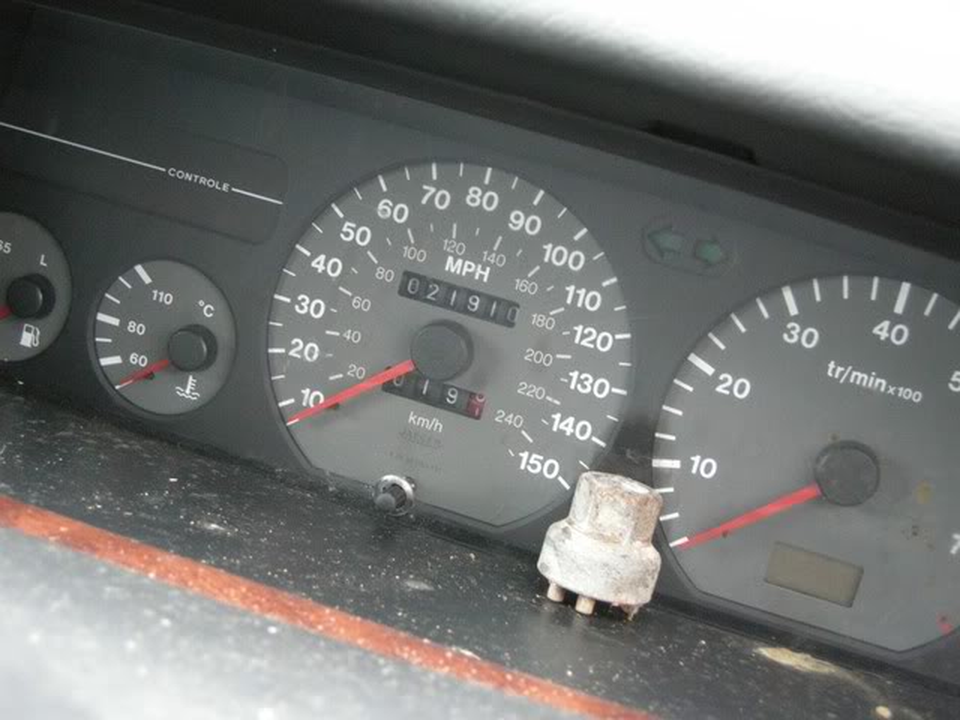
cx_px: 480
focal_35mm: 48
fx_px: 1331
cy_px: 360
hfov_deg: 39.7
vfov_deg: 30.3
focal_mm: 10.1
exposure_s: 1/9.9
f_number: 3.1
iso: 400
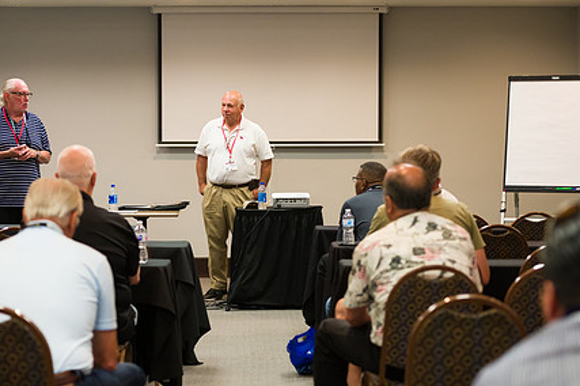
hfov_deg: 21.4
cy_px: 227
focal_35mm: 95
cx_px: 227
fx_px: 1529
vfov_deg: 14.4
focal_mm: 70
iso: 2500
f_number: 3.2
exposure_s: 1/125
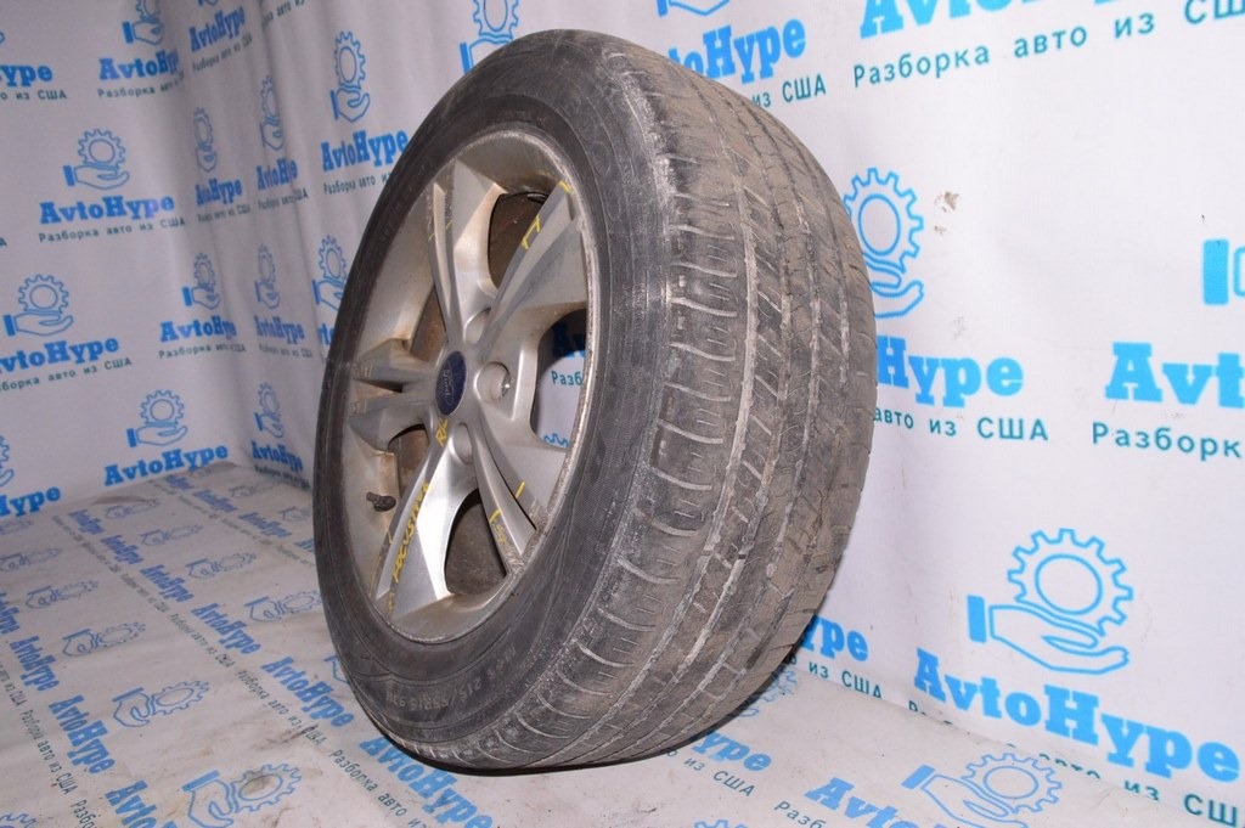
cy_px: 414
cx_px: 622
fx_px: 933
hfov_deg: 67.4
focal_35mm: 27
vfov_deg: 47.9
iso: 1600
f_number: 8
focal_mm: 18
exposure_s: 1/200
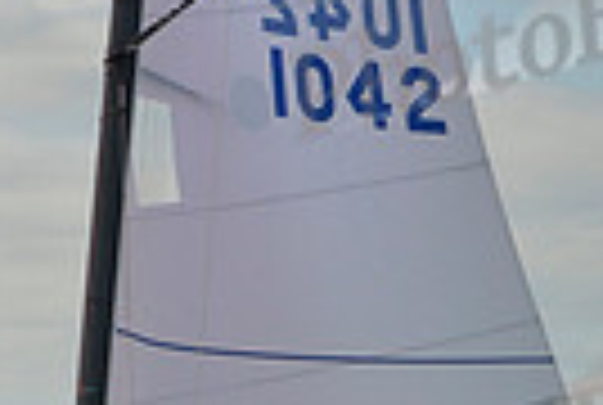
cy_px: 736
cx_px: 58
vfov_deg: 4.5
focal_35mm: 302
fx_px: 5070
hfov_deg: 6.8
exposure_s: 1/1000
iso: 400
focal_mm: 70
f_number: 11
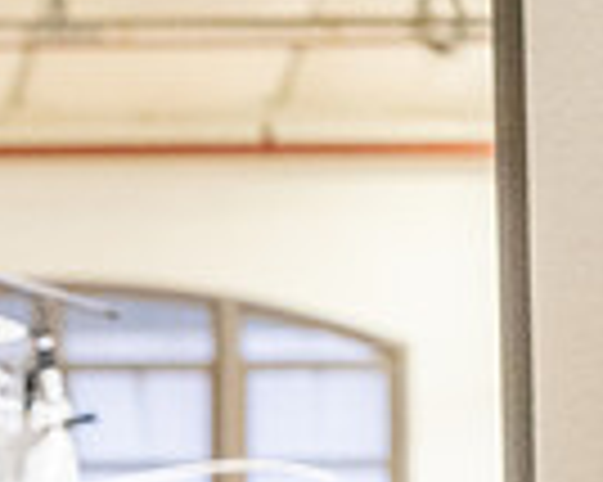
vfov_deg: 2.9
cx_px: -526
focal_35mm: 531
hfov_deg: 3.6
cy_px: 955
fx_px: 9470
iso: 6400
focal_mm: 112
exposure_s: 1/400
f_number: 3.2
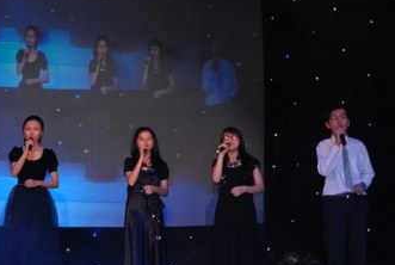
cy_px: 184
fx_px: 922
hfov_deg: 23.9
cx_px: 94
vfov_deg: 16.3
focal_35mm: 84
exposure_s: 1/60
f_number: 8
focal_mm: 31
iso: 800
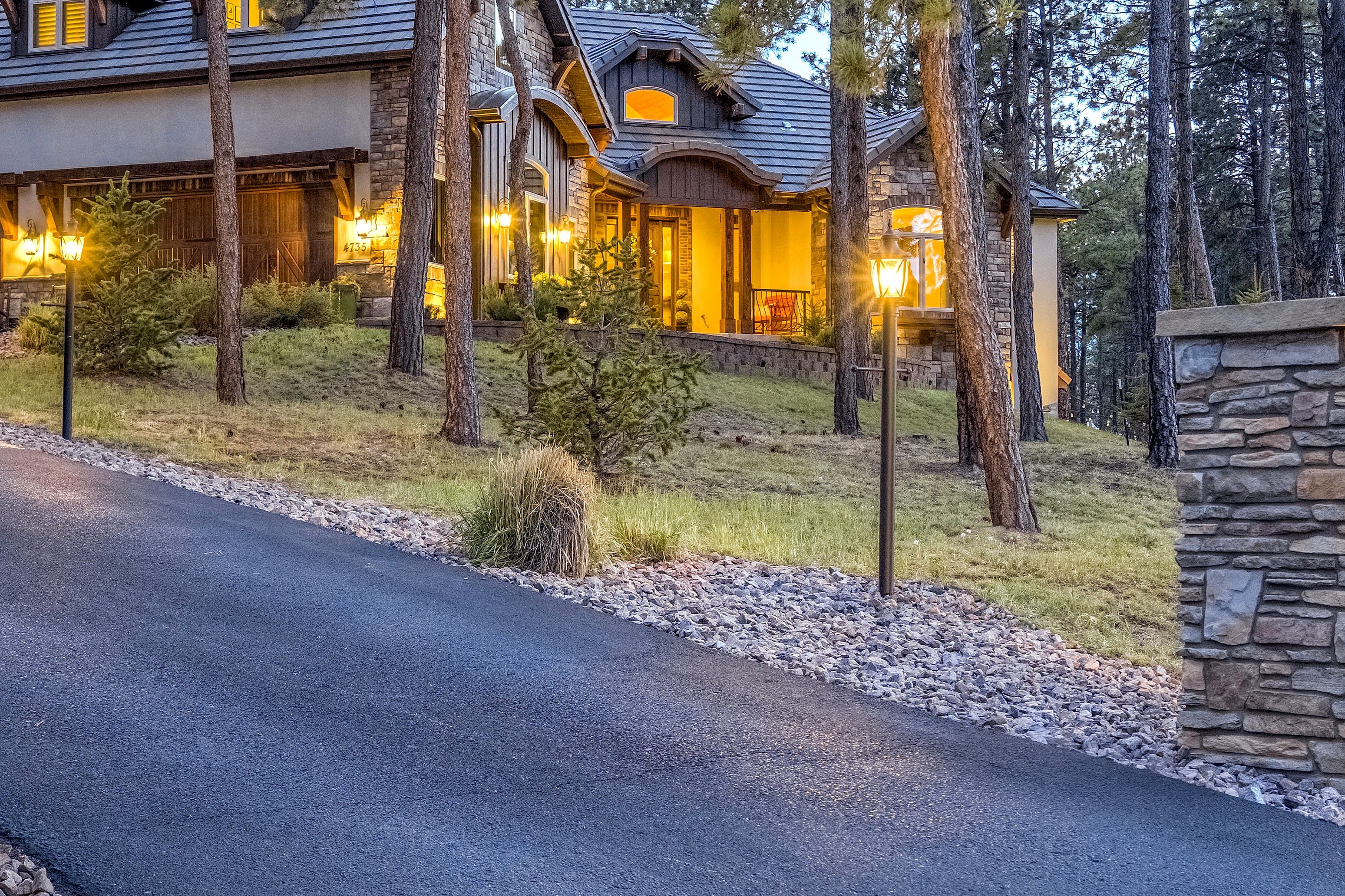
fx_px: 2316
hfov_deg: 32.1
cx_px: 437
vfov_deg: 21.9
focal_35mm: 62
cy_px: 488
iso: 800
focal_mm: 32
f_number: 5
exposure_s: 1/6
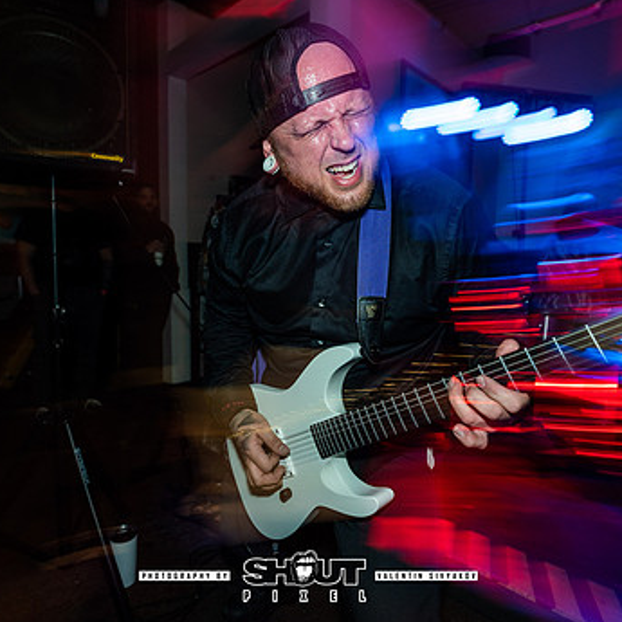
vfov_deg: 74.7
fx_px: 407
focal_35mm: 20
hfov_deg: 74.8
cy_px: 284
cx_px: 308
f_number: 2.8
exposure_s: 1/10
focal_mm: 14
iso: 160
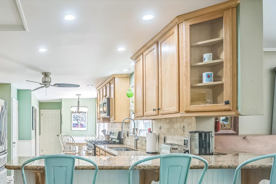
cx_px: 48
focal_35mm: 28
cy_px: 129
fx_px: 215
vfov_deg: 45.4
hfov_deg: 59.3
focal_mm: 16
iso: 500
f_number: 4
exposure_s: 1/60
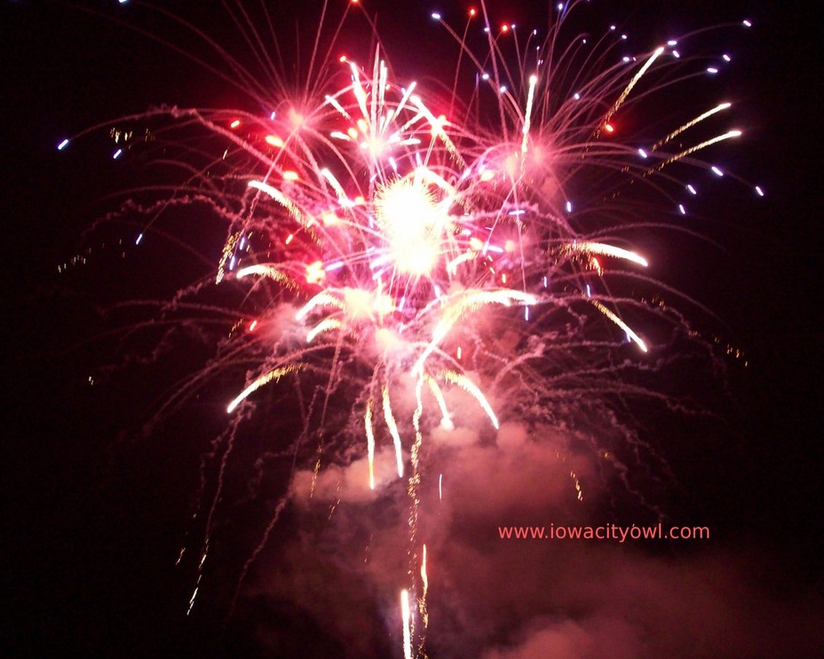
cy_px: 330
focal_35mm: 40
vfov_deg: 37.4
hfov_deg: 45.8
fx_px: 976
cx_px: 439
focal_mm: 6.2
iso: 160
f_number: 2.8
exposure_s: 1/9.7
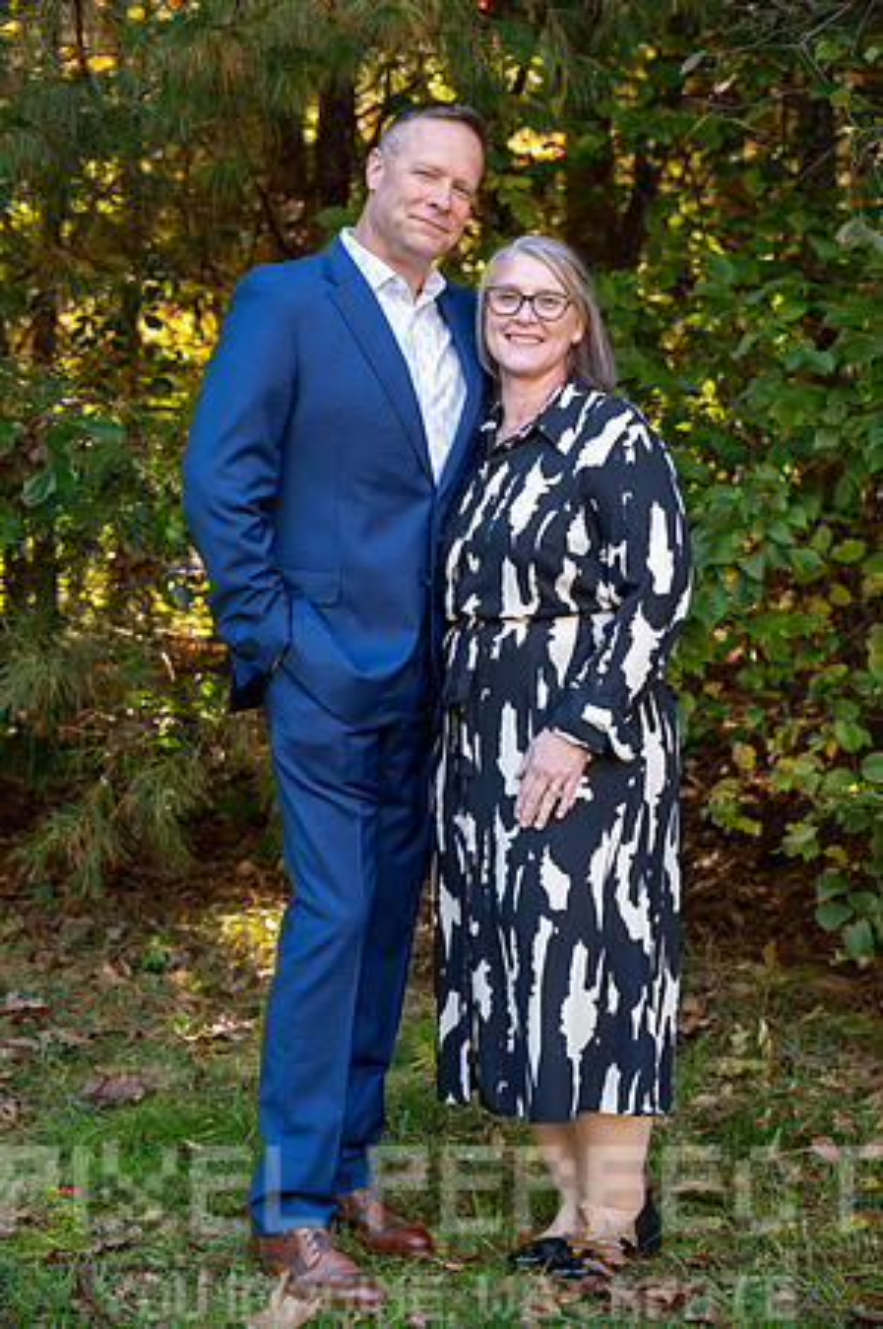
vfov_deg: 28.1
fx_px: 2655
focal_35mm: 72
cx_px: 442
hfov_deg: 18.9
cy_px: 664
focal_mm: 72
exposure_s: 1/200
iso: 1100
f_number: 4.5
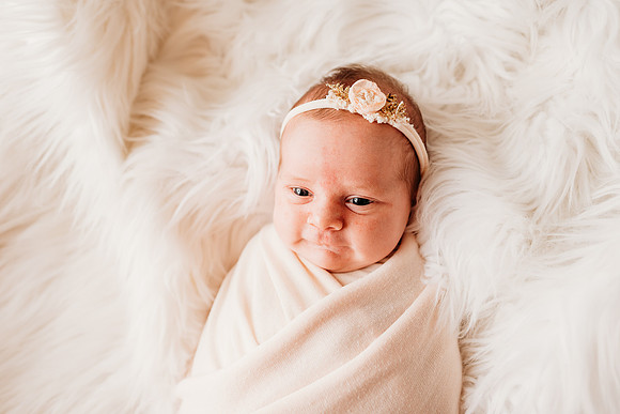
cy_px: 207
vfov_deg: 53.2
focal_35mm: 24
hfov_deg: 73.7
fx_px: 413
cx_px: 310
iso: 100
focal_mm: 24
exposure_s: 1/200
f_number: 2.8
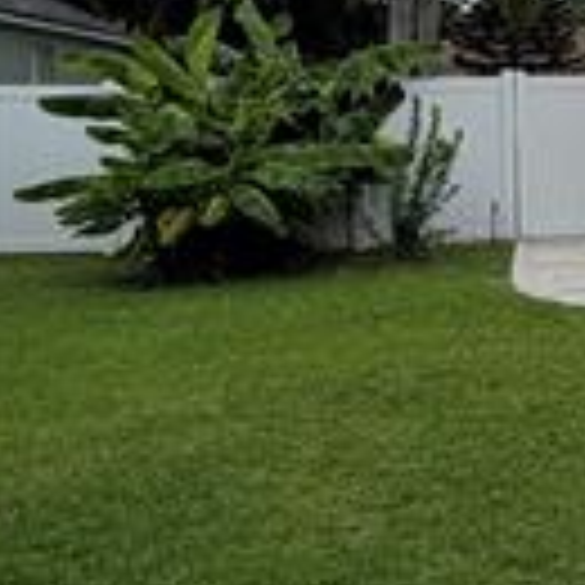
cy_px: 112
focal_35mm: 73
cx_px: 950
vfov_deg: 23.3
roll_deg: +0.2
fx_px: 1396
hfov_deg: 19.6
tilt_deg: +3.1
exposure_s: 1/864
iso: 20
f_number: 2.2
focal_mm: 2.22
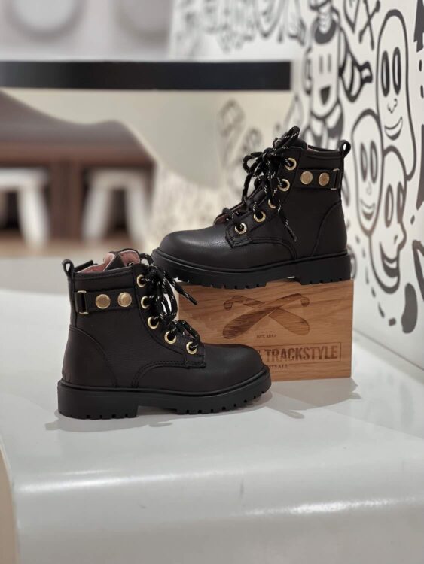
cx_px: 212
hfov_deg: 19.1
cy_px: 282
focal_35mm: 77
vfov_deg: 25.3
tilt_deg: -9.3
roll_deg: -0.5
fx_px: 1257
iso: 125
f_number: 2.8
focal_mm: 9
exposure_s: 1/33
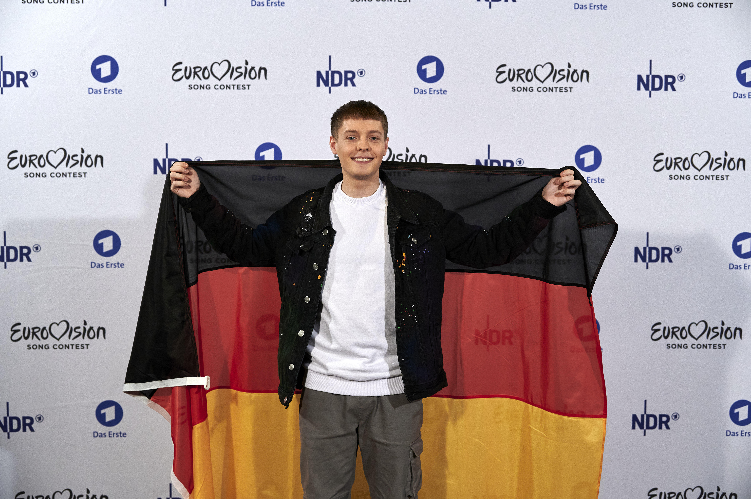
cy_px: 250
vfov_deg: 19.4
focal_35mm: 70
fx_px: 1459
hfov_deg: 28.9
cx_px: 376
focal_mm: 70
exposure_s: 1/640
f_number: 4.5
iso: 1600
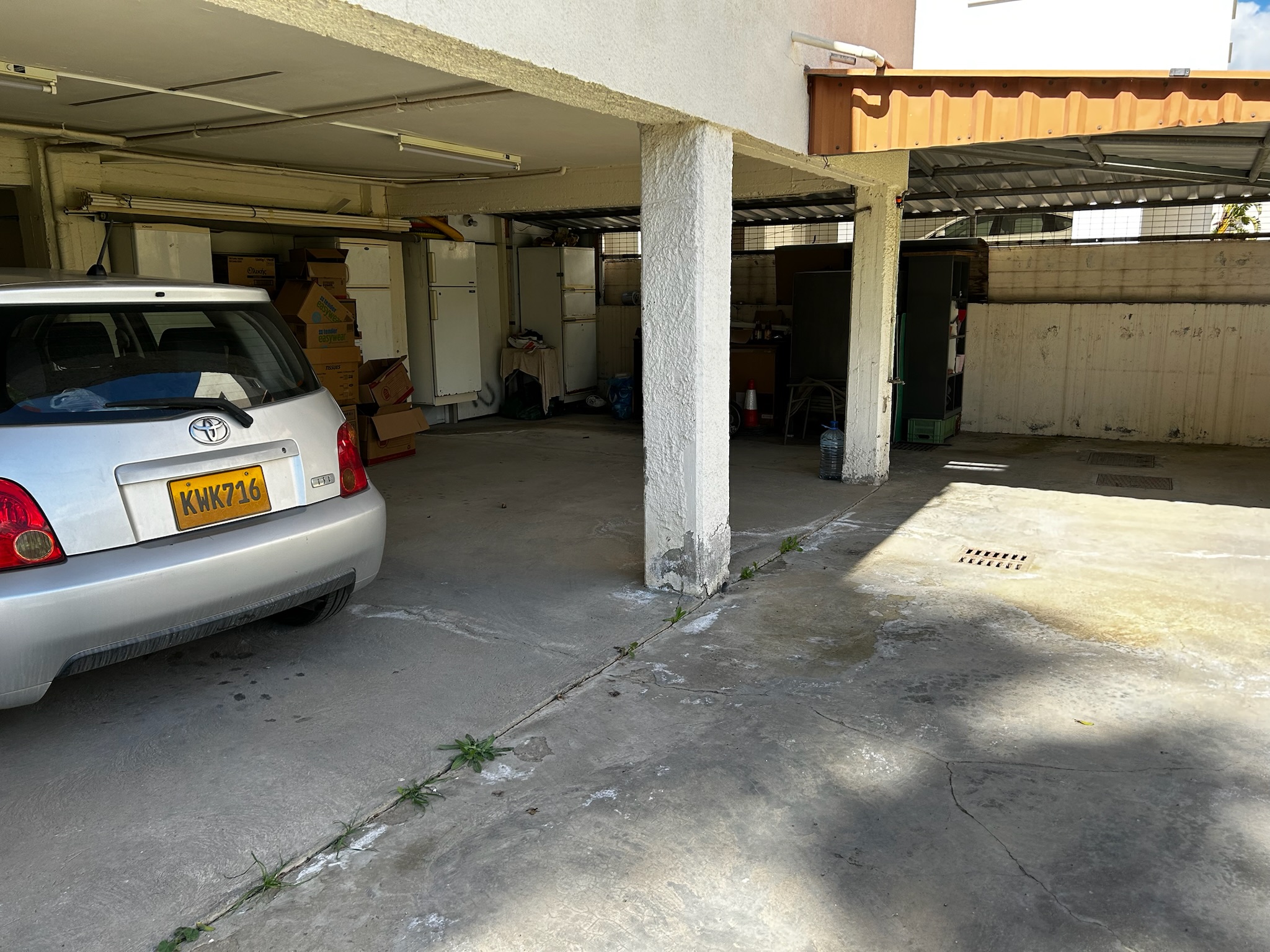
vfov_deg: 53.1
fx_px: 954
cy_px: 476
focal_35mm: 26
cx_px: 635
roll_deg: +0.8
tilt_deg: -10.0
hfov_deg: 67.3
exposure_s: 1/1183
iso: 50
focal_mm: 5.7
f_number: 1.5
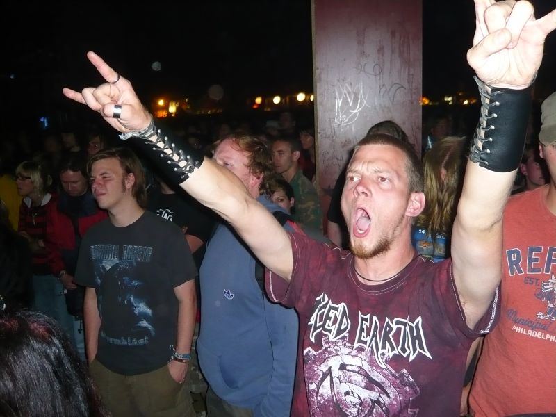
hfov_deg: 60.0
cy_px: 208
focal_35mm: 30
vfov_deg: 46.8
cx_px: 278
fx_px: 482
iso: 200
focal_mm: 4.9
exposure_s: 1/30
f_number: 2.9
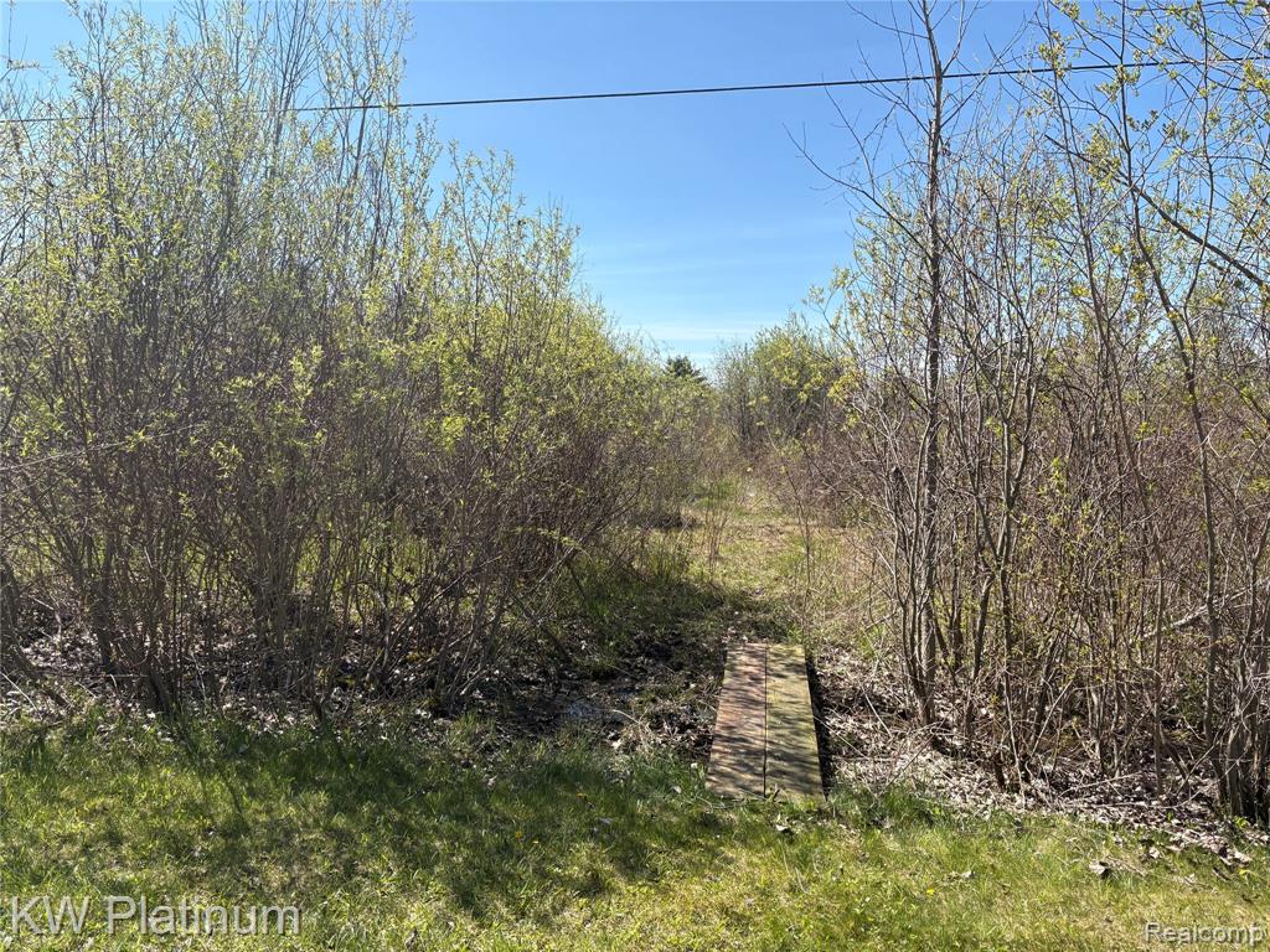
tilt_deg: -2.6
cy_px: 476
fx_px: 954
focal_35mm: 26
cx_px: 635
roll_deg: +0.5
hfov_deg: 67.3
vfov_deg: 53.1
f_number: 1.6
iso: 50
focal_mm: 5.96
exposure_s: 1/2283
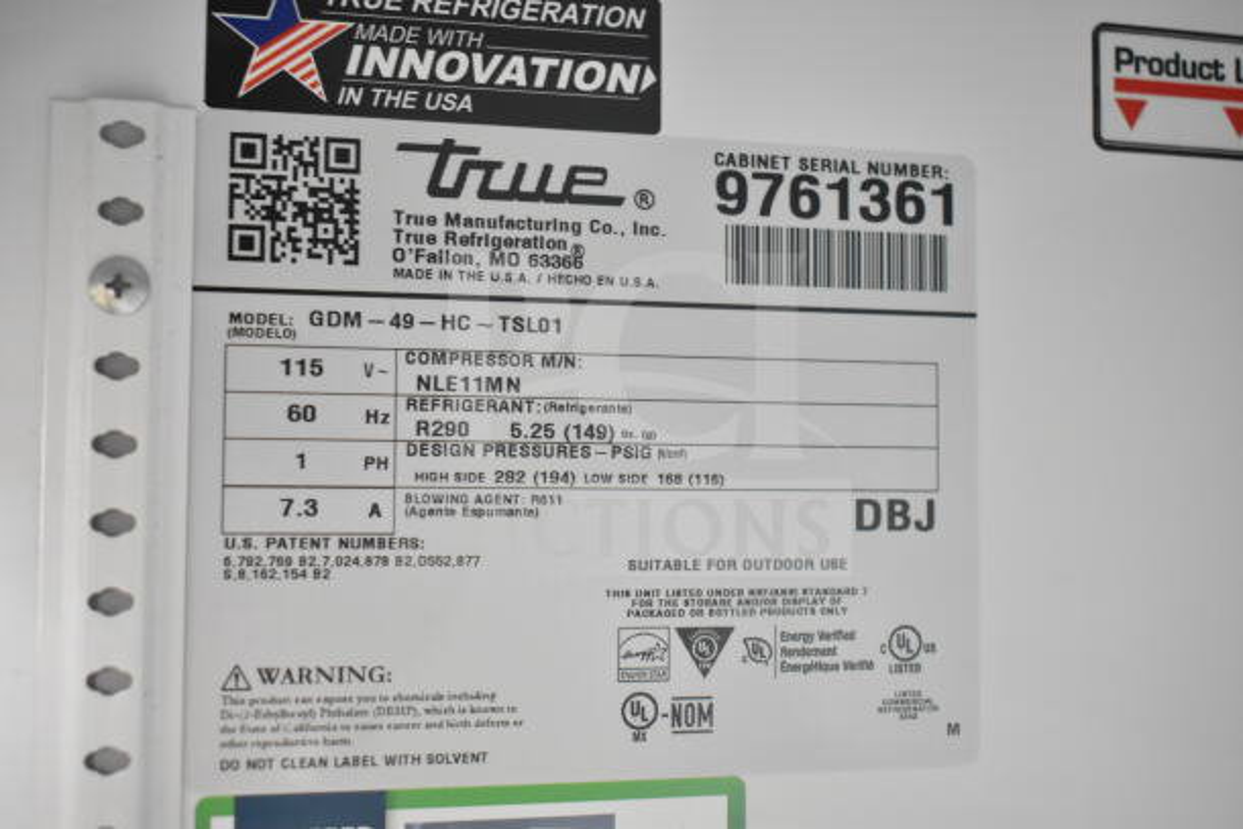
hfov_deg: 42.3
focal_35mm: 46
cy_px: 414
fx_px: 1606
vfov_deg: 29.0
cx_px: 622
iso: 2500
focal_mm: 31
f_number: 4.2
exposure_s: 1/50
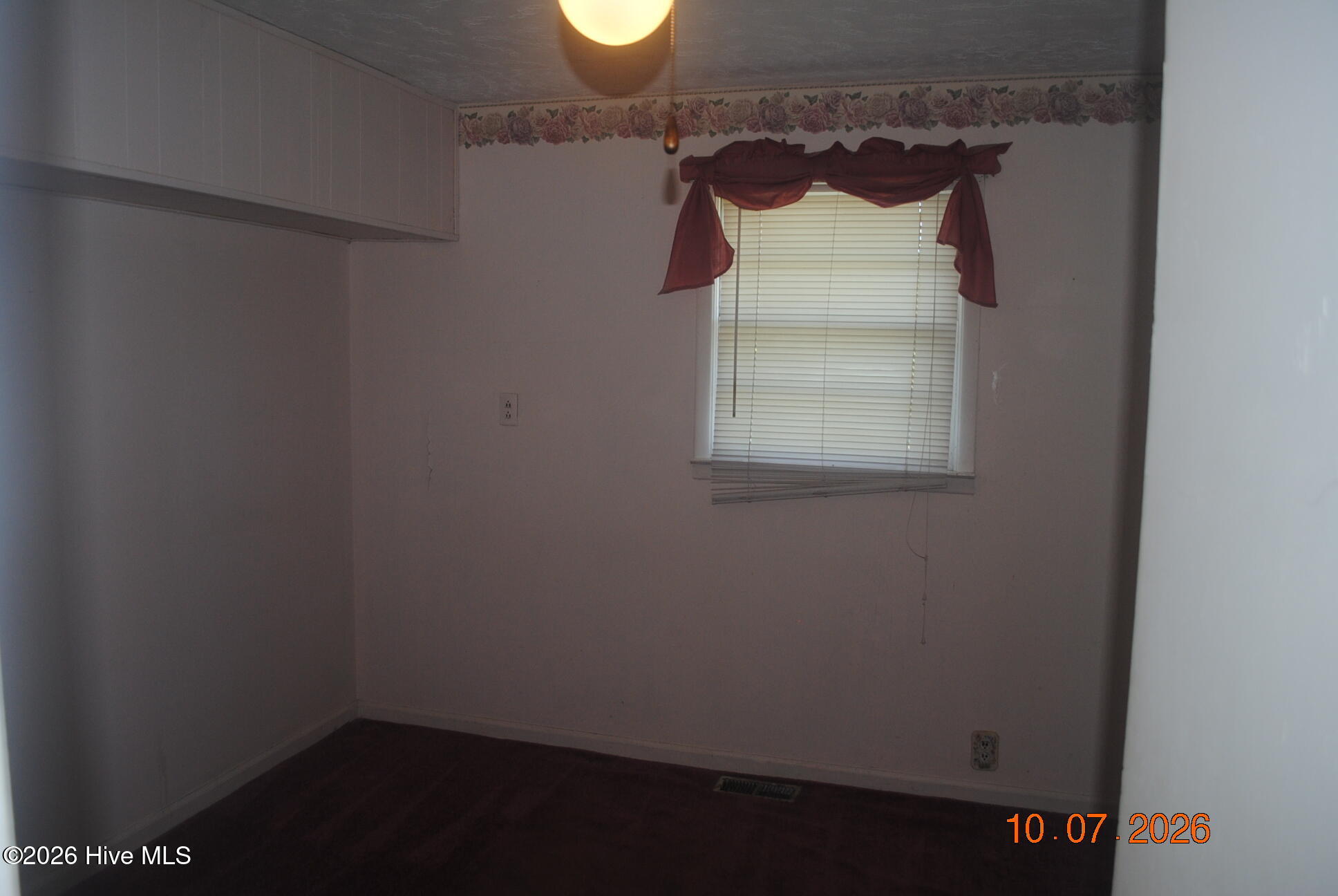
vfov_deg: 48.0
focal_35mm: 27
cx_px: 669
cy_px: 448
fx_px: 1005
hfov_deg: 67.3
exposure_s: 1/60
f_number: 3.5
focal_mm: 18
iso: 200
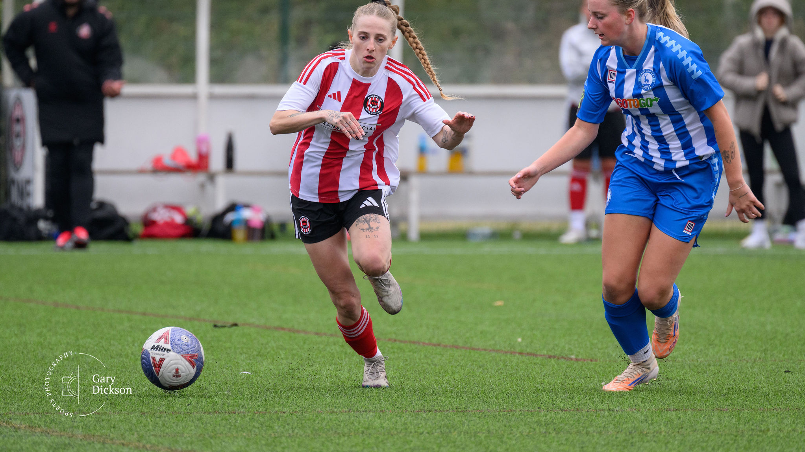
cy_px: 166
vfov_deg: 2.2
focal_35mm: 543
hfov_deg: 4.0
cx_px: 392
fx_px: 11590
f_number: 5.6
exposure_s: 1/1250
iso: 1400
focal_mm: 400
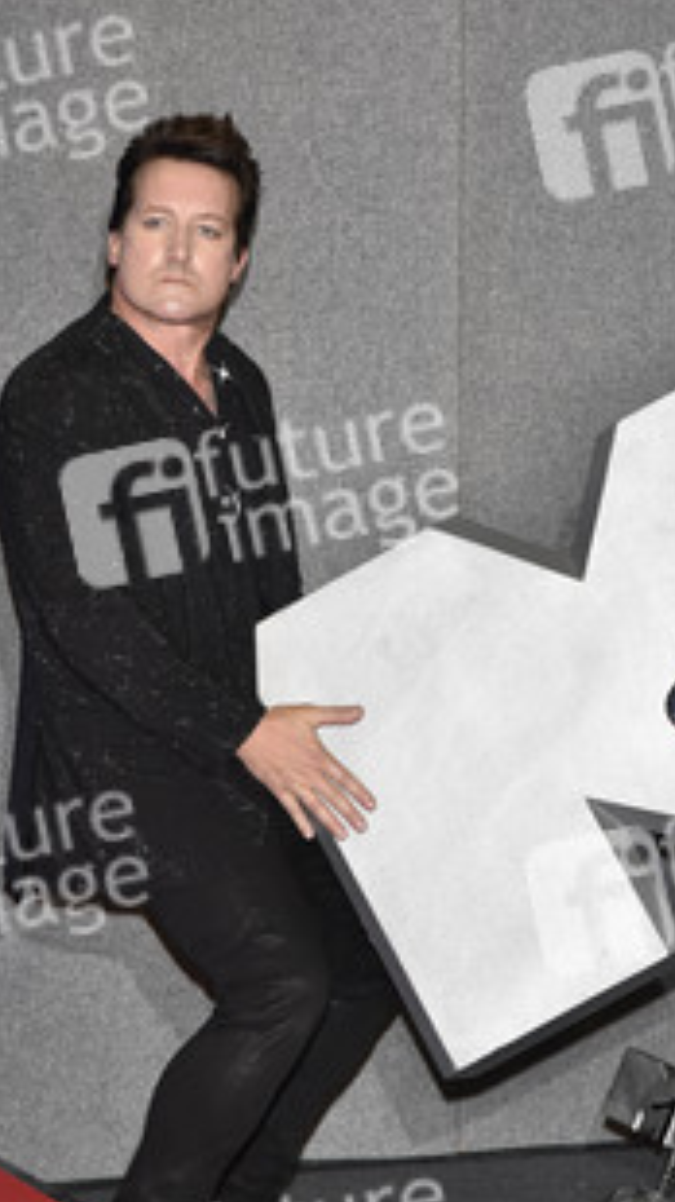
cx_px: 372
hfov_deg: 8.5
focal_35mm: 142
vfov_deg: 15.1
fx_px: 4526
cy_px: 690
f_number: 6.3
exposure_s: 1/200
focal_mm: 105
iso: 1600
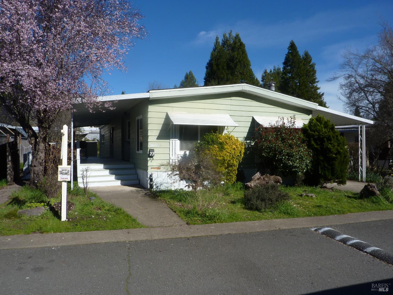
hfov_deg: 69.4
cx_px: 196
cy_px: 148
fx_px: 284
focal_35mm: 25
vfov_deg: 54.9
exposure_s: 1/400
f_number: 5.6
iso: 80
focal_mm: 4.1
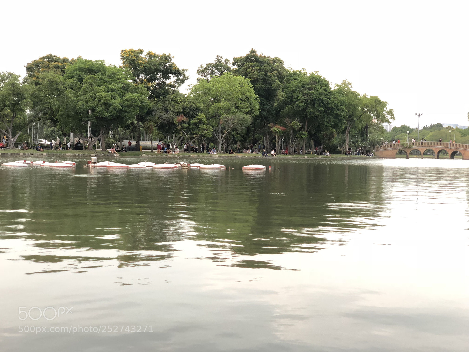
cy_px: 176
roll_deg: +0.0
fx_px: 705
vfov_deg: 28.0
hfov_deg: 36.8
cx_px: 234
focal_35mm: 52
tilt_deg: -2.7
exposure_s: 1/33
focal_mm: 6
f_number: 2.4
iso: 80
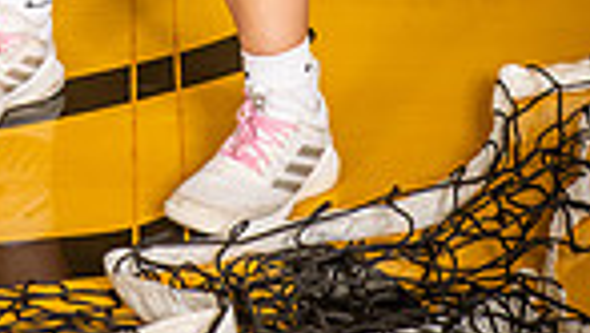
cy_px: -481
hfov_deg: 12.2
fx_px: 2756
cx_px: 100
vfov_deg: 6.6
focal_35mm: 176
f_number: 7.1
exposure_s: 1/320
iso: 800
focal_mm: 55
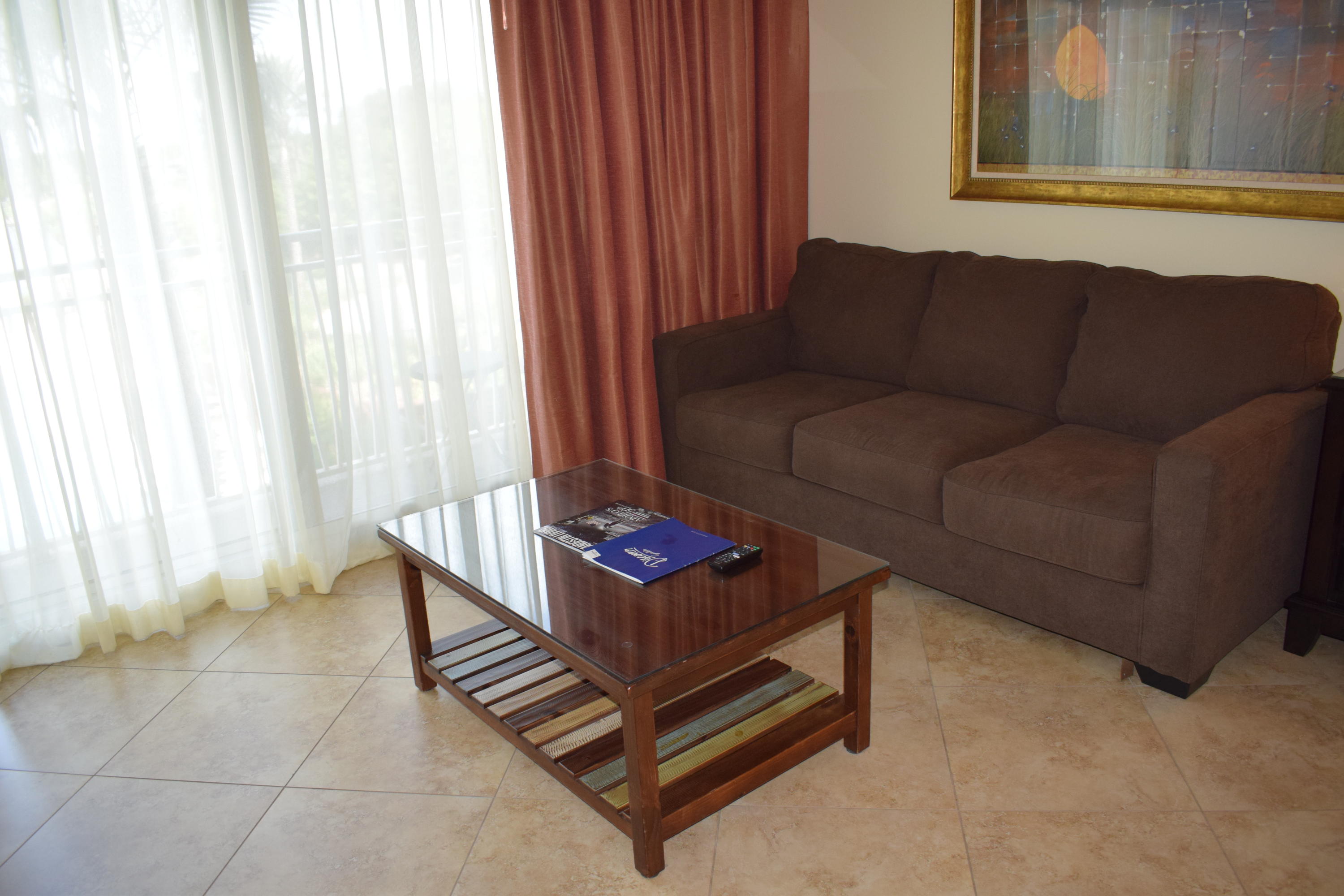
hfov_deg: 67.4
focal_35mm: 27
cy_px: 448
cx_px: 672
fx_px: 1008
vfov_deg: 47.9
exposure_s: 1/100
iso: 800
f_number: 5
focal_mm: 18
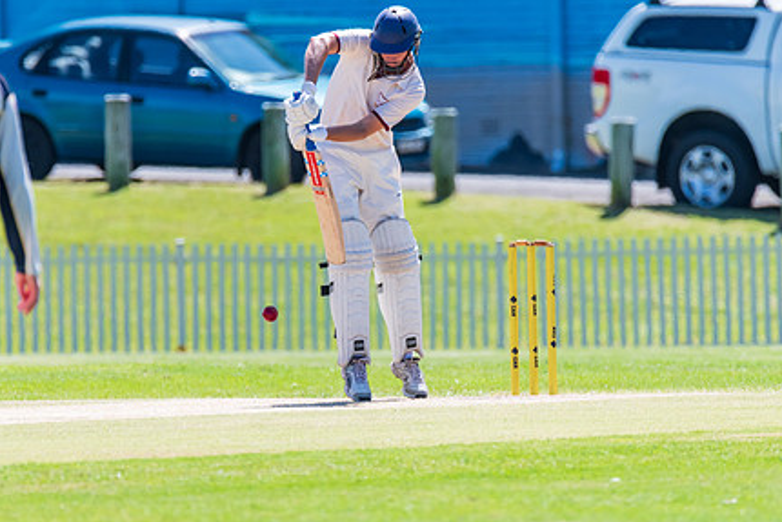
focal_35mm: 862
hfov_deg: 2.4
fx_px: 18730
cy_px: 244
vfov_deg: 1.6
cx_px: 342
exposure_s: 1/2000
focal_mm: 600
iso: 640
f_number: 6.3
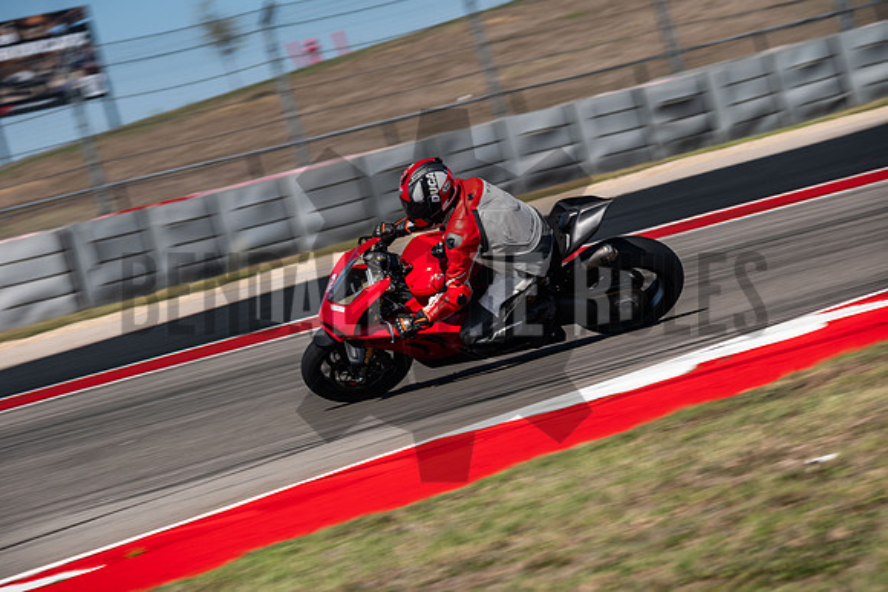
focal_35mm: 210
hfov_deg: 9.8
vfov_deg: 6.5
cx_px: 444
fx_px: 5181
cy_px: 296
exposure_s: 1/200
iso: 160
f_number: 7.1
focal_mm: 140
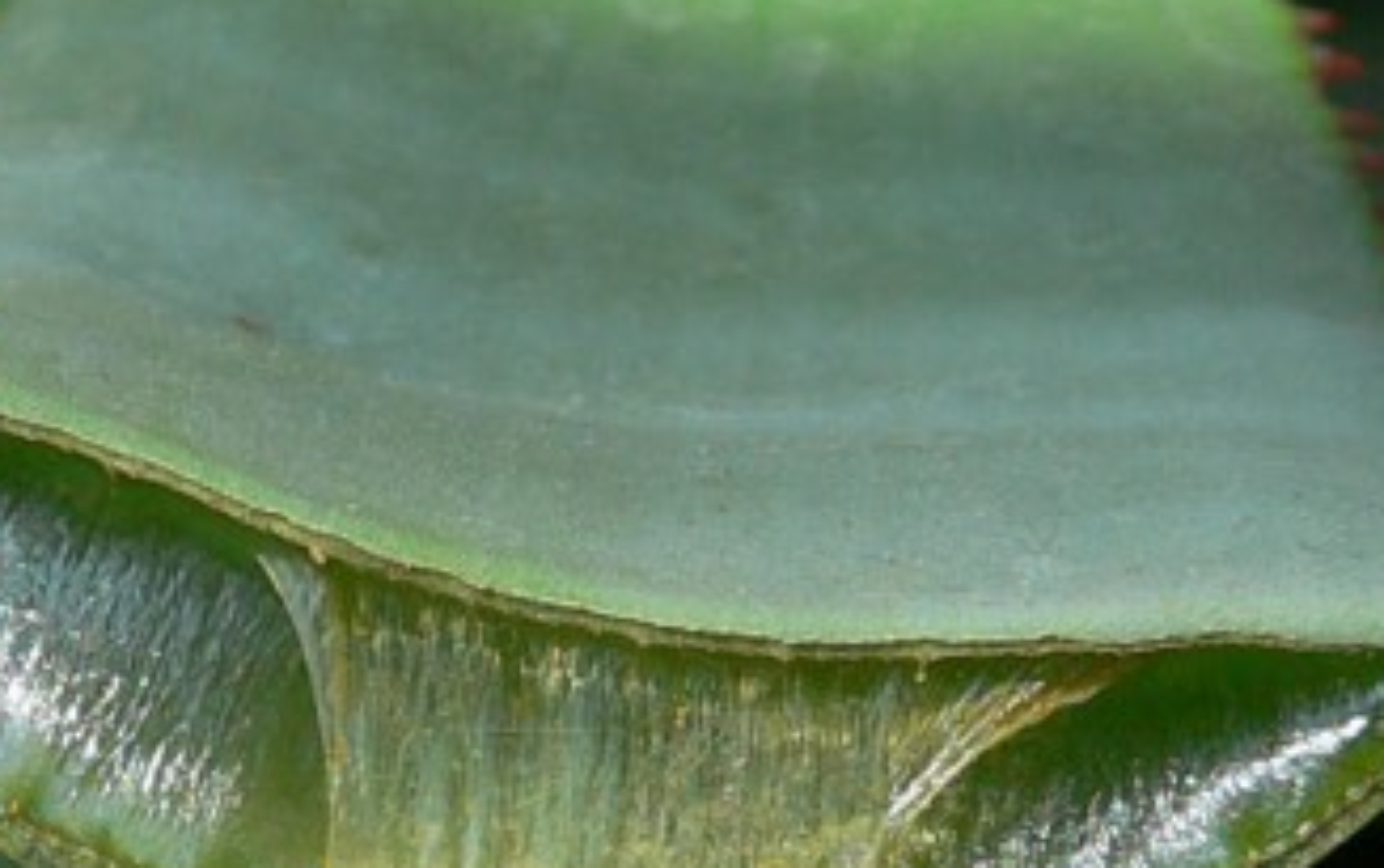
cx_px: 557
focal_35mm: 102
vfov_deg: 12.6
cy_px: 932
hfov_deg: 20.4
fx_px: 3851
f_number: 4
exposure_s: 1/250
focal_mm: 4.6
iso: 100
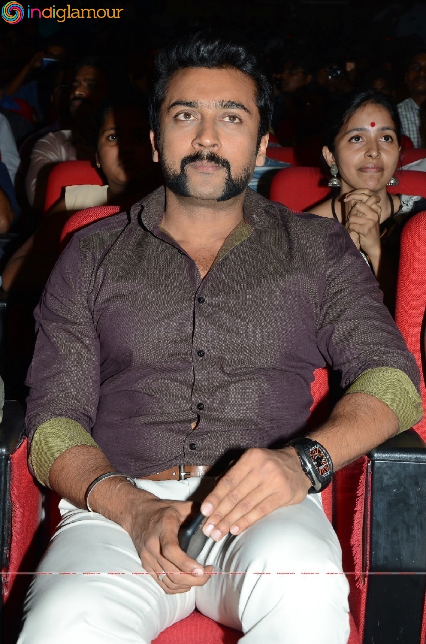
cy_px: 322
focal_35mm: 63
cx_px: 213
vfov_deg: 32.0
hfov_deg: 21.5
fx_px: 1124
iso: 250
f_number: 6.3
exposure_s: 1/160
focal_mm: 42
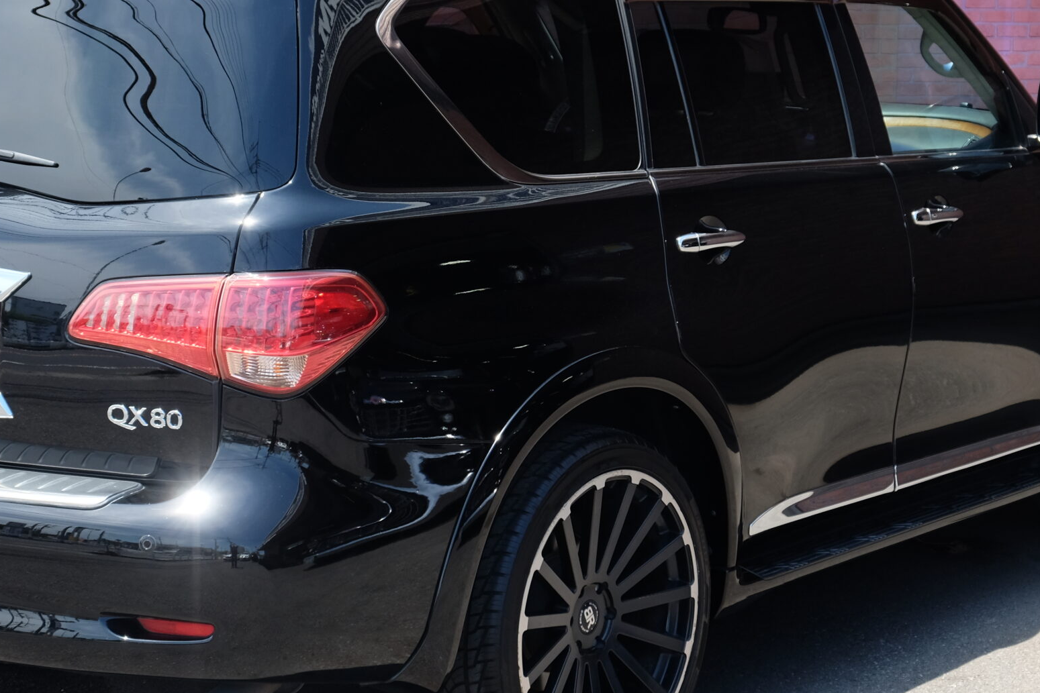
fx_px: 2340
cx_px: 453
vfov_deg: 16.9
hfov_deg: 25.0
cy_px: 326
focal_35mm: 81
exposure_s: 1/340
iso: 400
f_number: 5.6
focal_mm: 32.9
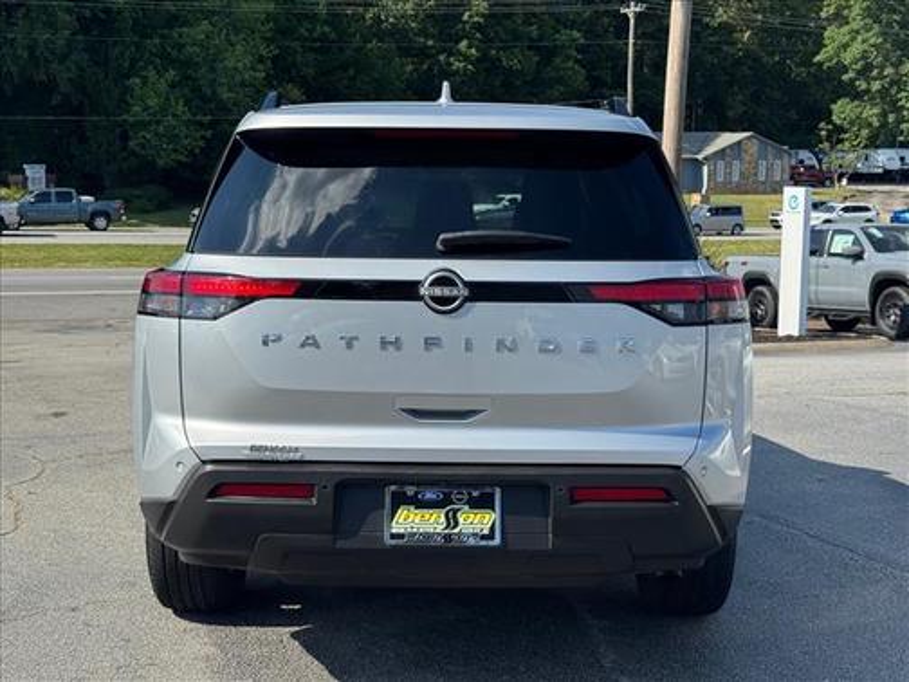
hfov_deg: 39.7
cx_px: 454
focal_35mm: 48
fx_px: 1260
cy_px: 341
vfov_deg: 30.3
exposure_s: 1/3425
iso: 64
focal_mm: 6.76
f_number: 1.78
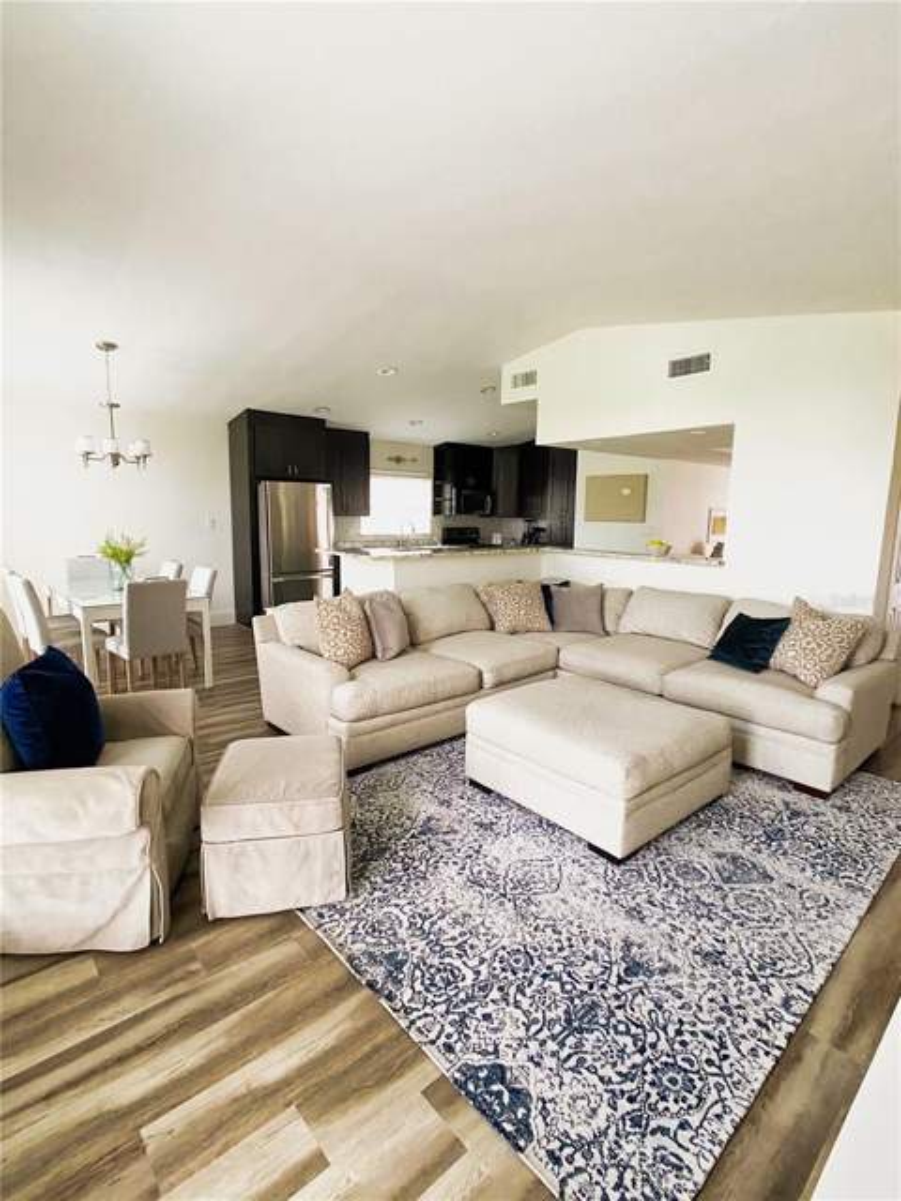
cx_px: 450
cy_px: 600
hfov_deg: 53.1
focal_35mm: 26
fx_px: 902
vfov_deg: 67.3
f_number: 1.8
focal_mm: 4.25
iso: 640
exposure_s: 1/30
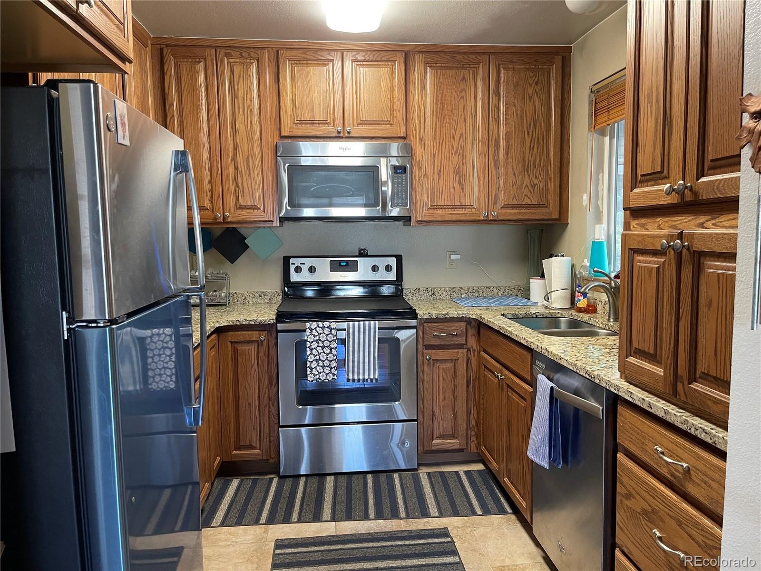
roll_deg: +0.6
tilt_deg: -6.1
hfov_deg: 69.4
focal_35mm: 25
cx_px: 380
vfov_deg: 54.9
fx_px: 550
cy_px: 286
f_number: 1.6
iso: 250
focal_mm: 5.1
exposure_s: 1/60
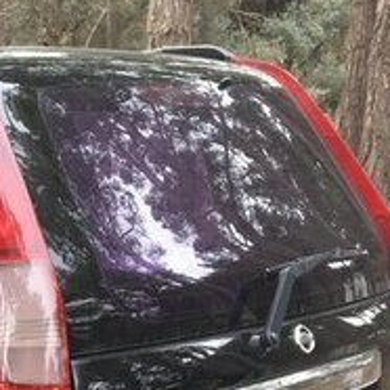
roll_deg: -0.2
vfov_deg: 18.4
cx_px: -197
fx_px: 1160
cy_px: 425
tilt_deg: -12.3
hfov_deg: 17.2
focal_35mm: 91
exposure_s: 1/100
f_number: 2.2
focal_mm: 4.15
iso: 32
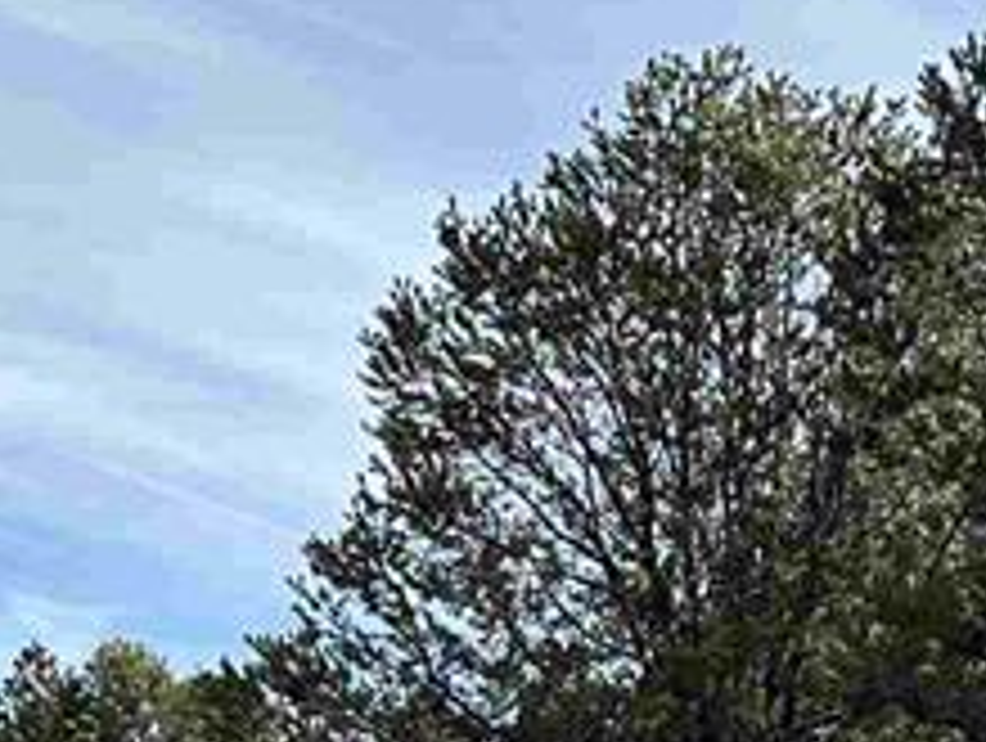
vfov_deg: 12.3
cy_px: 1264
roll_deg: -0.8
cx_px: 342
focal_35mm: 112
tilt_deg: -5.0
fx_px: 3195
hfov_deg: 17.5
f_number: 1.78
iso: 80
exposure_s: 1/1949
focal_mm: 6.86
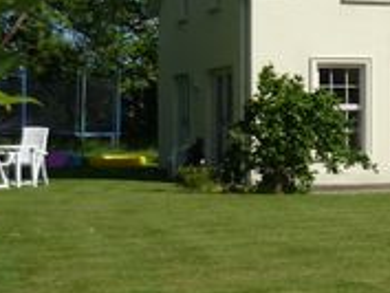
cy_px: 35
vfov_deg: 13.1
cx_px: 452
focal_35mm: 112
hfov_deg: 16.9
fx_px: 1263
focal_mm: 5.5
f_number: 8
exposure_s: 1/320
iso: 100
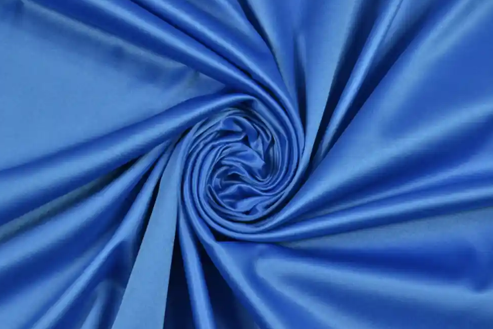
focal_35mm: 85
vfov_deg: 16.2
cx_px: 241
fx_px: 1157
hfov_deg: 24.0
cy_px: 162
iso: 100
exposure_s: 1/5
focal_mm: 55
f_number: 10
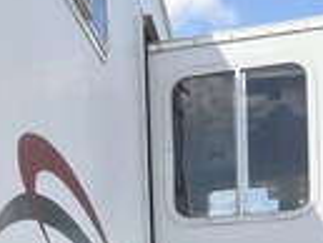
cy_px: 356
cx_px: -68
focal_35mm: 90
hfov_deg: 20.3
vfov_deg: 15.3
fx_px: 841
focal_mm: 3
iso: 25
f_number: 1.8
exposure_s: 1/1377
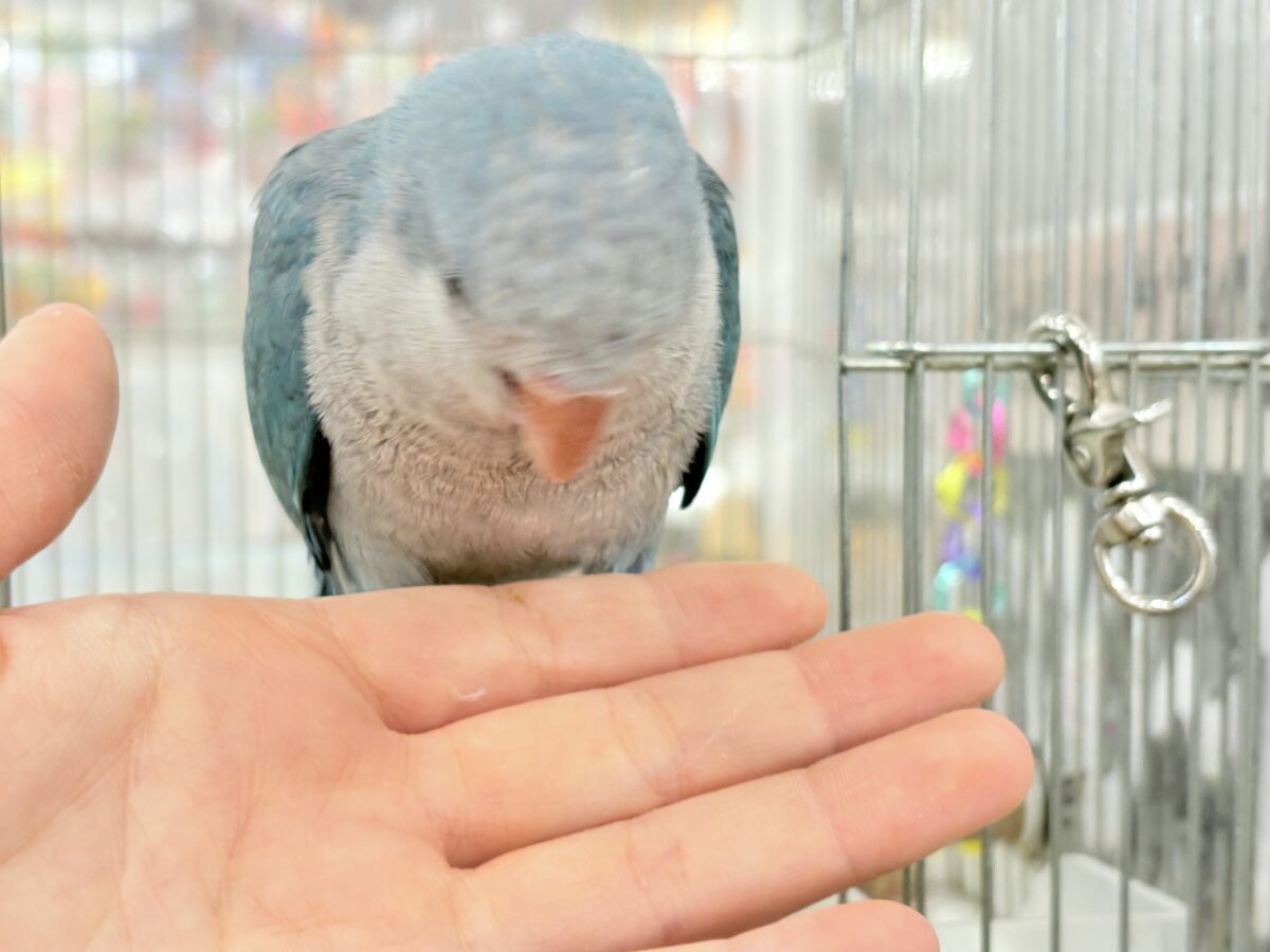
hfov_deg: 36.8
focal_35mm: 52
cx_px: 635
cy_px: 476
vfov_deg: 28.0
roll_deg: +0.6
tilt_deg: -3.1
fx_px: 1908
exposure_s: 1/50
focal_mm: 5.96
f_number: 1.6
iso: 64
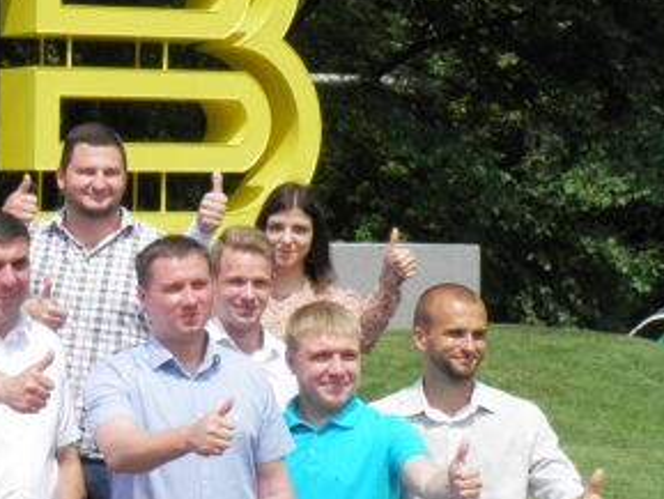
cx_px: -418
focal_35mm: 124
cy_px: 425
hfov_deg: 14.5
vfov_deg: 11.9
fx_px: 2380
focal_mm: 6.3
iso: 50
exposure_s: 1/400
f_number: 5.5
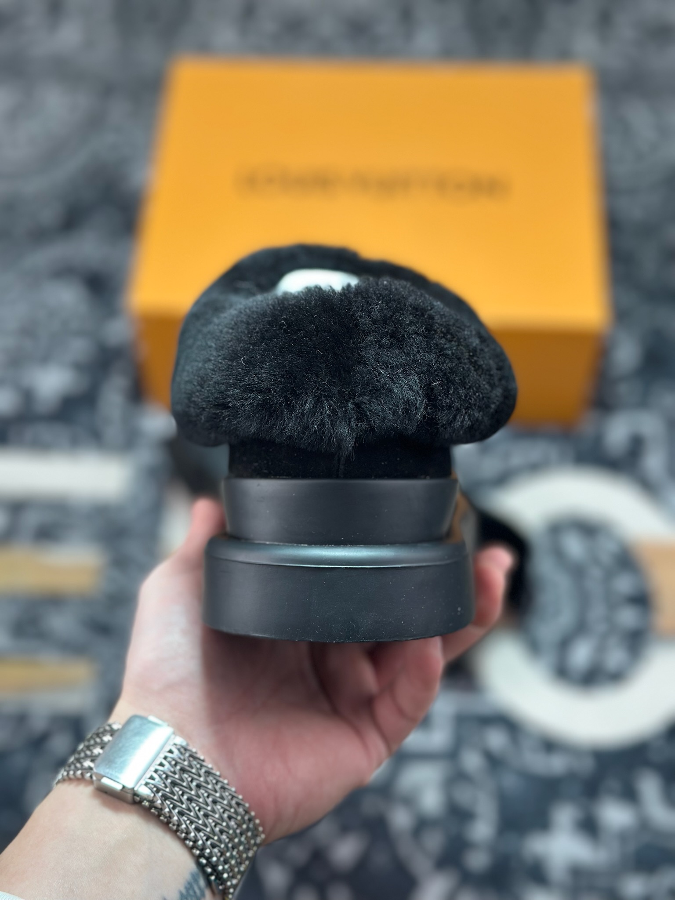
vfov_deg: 39.7
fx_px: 1248
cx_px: 338
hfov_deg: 30.3
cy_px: 450
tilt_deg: -56.8
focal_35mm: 48
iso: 80
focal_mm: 6.86
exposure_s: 1/278
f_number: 1.78
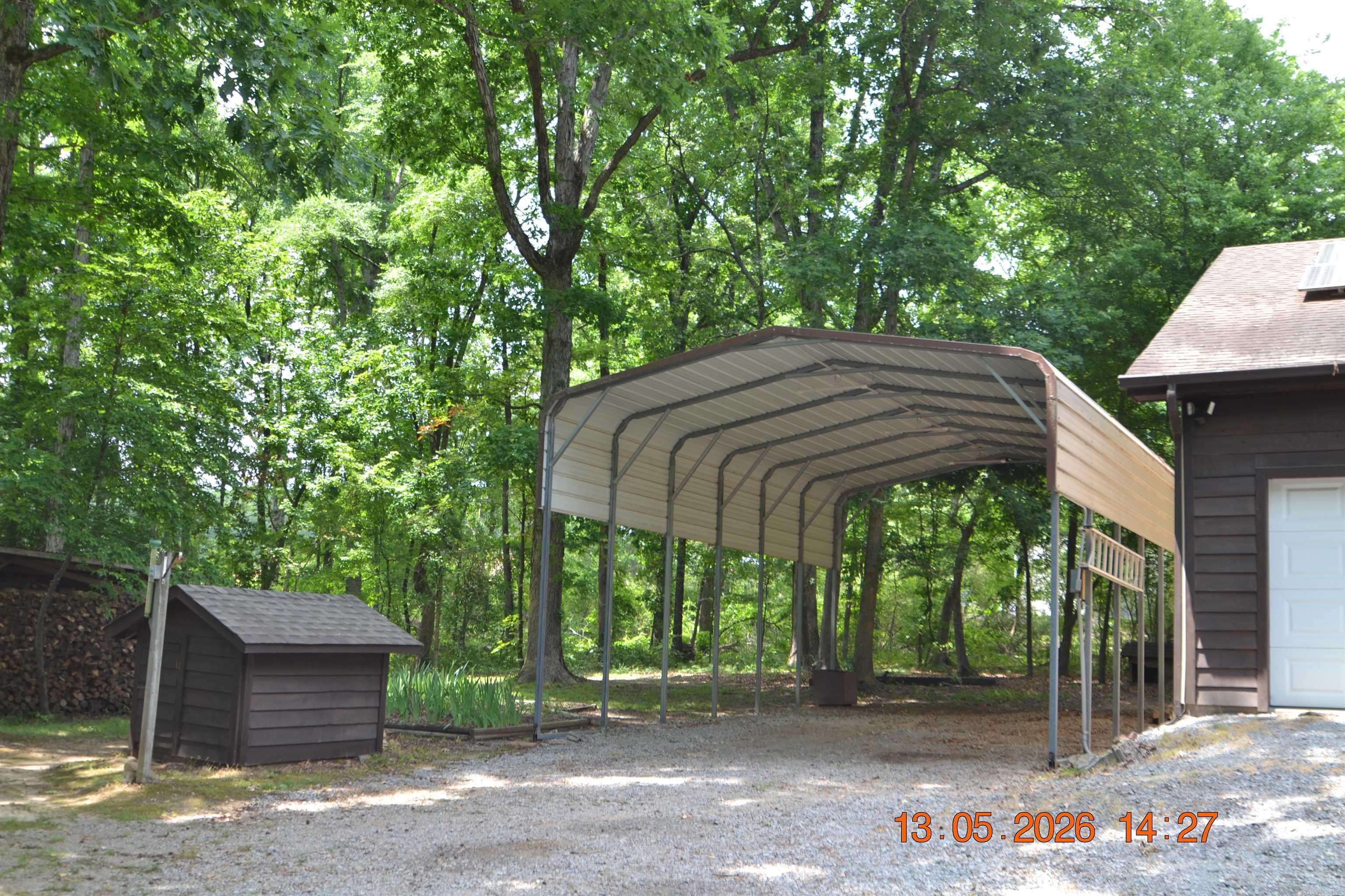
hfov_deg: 53.1
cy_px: 448
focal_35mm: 36
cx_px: 672
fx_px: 1345
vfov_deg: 36.9
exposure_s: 1/80
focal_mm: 24
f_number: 5.6
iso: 100
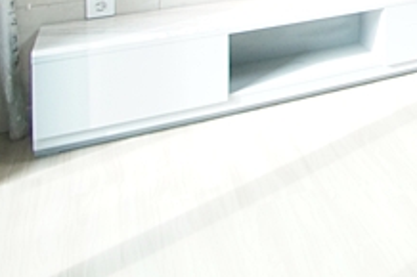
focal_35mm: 55
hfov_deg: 22.4
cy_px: -187
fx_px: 637
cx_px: 740
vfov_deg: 19.7
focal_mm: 10
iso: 800
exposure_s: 1/100
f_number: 4
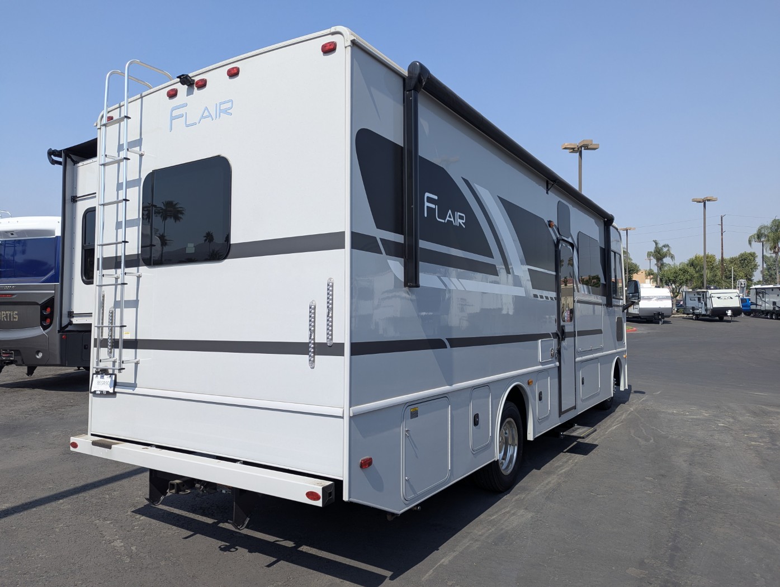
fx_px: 541
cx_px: 390
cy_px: 294
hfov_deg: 71.5
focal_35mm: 24
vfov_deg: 56.9
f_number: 1.85
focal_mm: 6.81
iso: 55
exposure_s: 1/2137
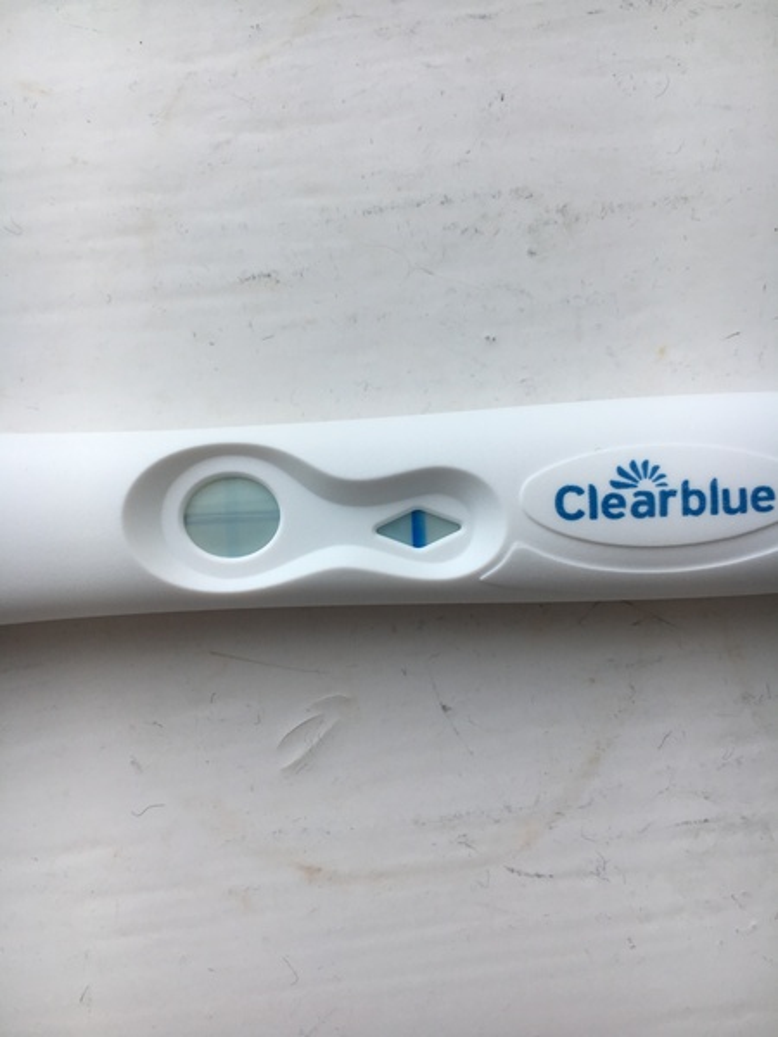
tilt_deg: -88.2
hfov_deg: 48.2
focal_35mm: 29
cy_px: 518
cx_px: 389
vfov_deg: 61.7
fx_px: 869
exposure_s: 1/100
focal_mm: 4.15
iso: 25
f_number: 2.2
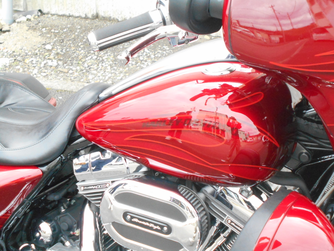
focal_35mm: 66
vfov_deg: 22.3
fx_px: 637
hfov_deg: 29.4
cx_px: 167
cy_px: 126
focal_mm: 11.6
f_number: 5.3
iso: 720
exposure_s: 1/250
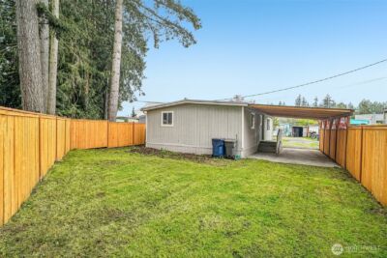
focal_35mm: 16
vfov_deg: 73.8
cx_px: 194
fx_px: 172
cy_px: 129
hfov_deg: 96.7
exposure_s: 1/640
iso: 1600
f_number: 8
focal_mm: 16
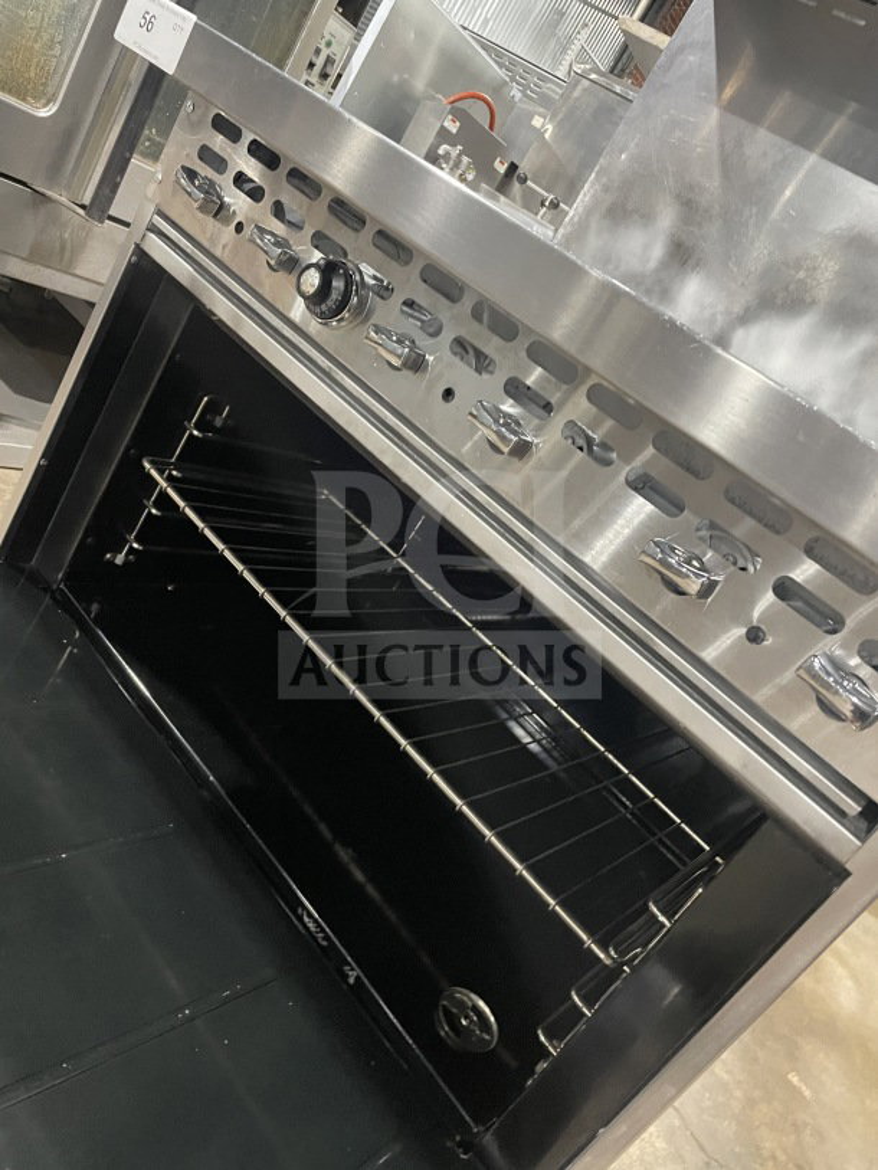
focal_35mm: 26
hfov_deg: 53.1
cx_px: 439
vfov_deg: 67.3
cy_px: 585
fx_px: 879
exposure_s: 1/40
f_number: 1.6
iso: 500
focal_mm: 4.2
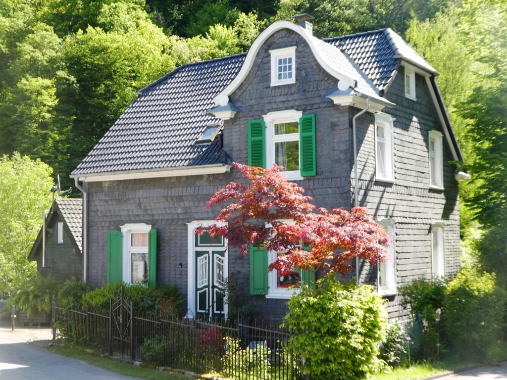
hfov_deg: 38.2
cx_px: 254
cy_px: 190
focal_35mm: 50
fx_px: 732
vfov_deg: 29.1
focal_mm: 9
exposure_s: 1/100
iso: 80
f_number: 4.1
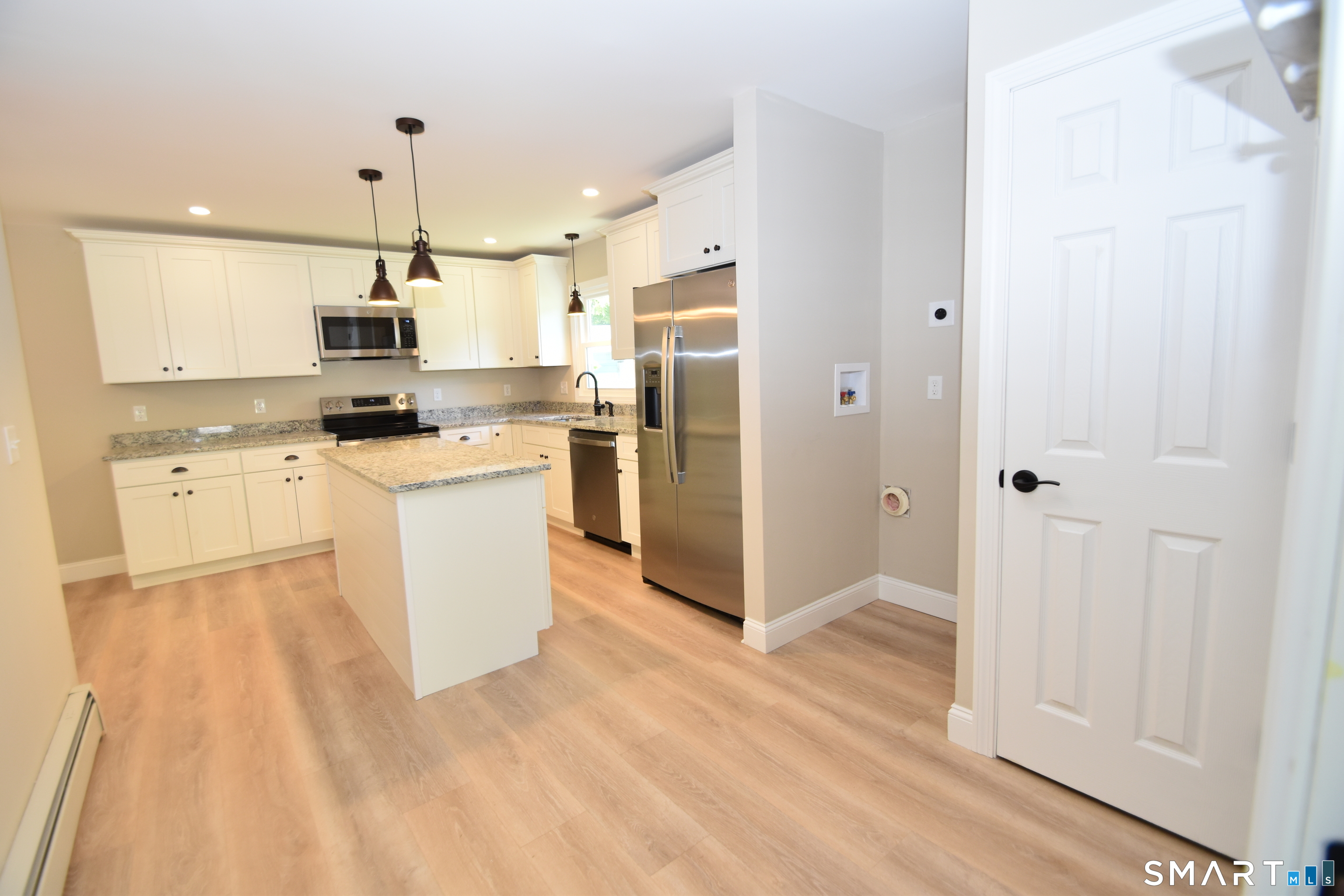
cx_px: 672
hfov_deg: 100.4
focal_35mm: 15
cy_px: 448
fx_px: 560
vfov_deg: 77.3
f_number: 4
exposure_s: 1/60
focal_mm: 10
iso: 450
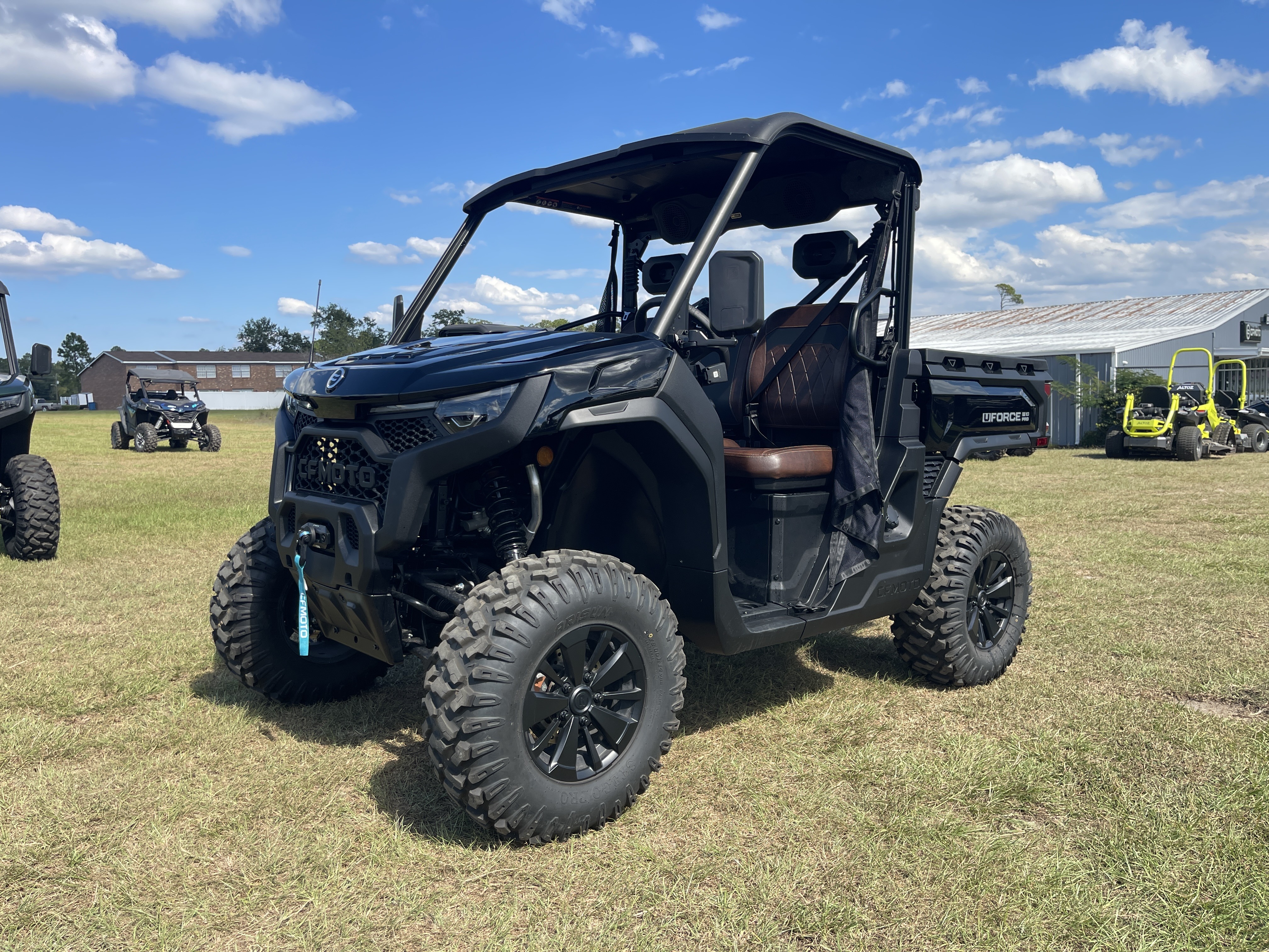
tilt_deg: -6.1
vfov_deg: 54.9
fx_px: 916
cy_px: 476
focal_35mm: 25
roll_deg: +1.6
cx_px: 634
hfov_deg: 69.4
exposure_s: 1/2336
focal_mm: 5.1
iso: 32
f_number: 1.6
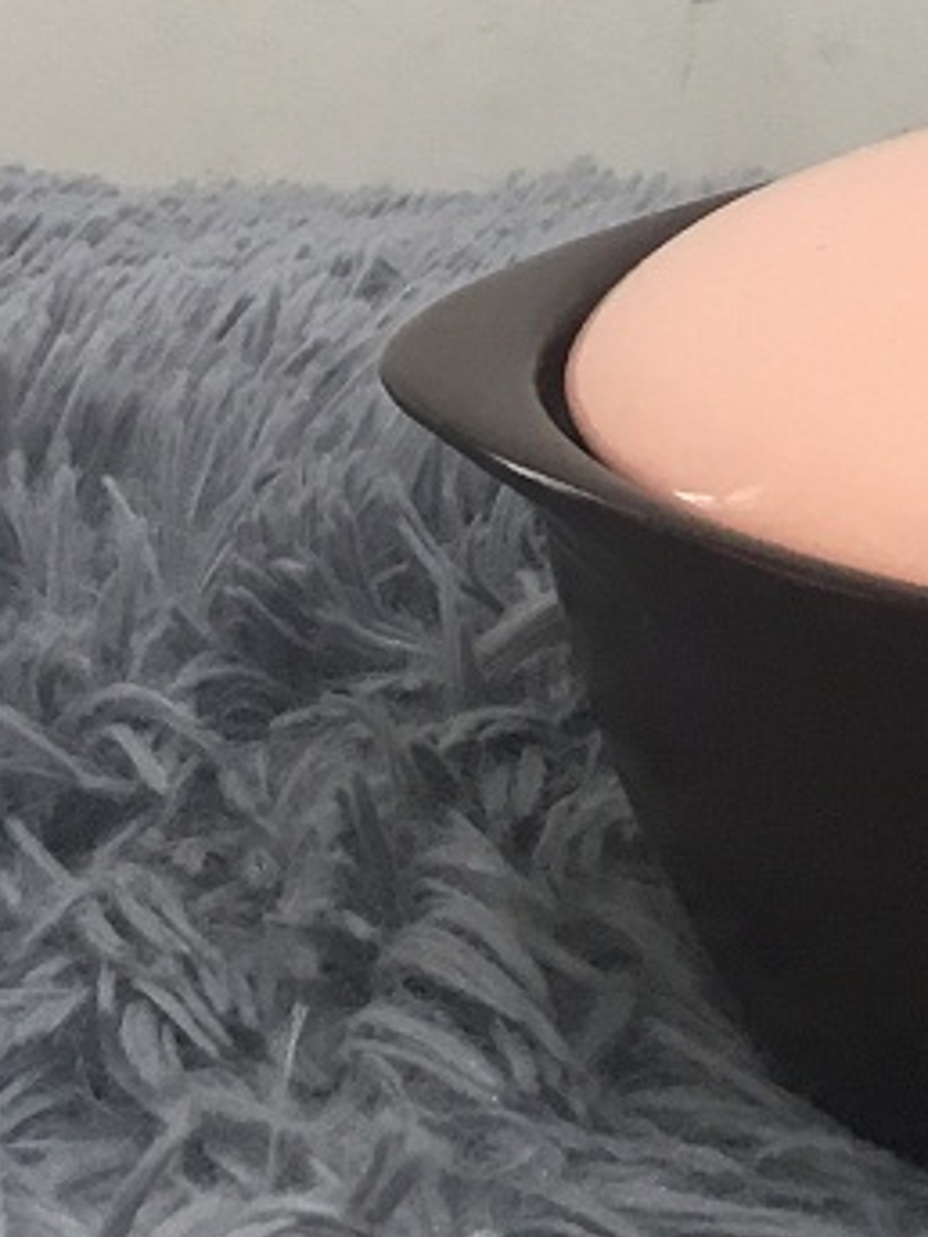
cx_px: 996
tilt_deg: -9.3
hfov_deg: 13.5
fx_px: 3860
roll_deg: -0.3
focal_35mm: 108
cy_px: -266
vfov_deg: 17.3
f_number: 2.4
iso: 80
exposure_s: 1/33
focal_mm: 3.3
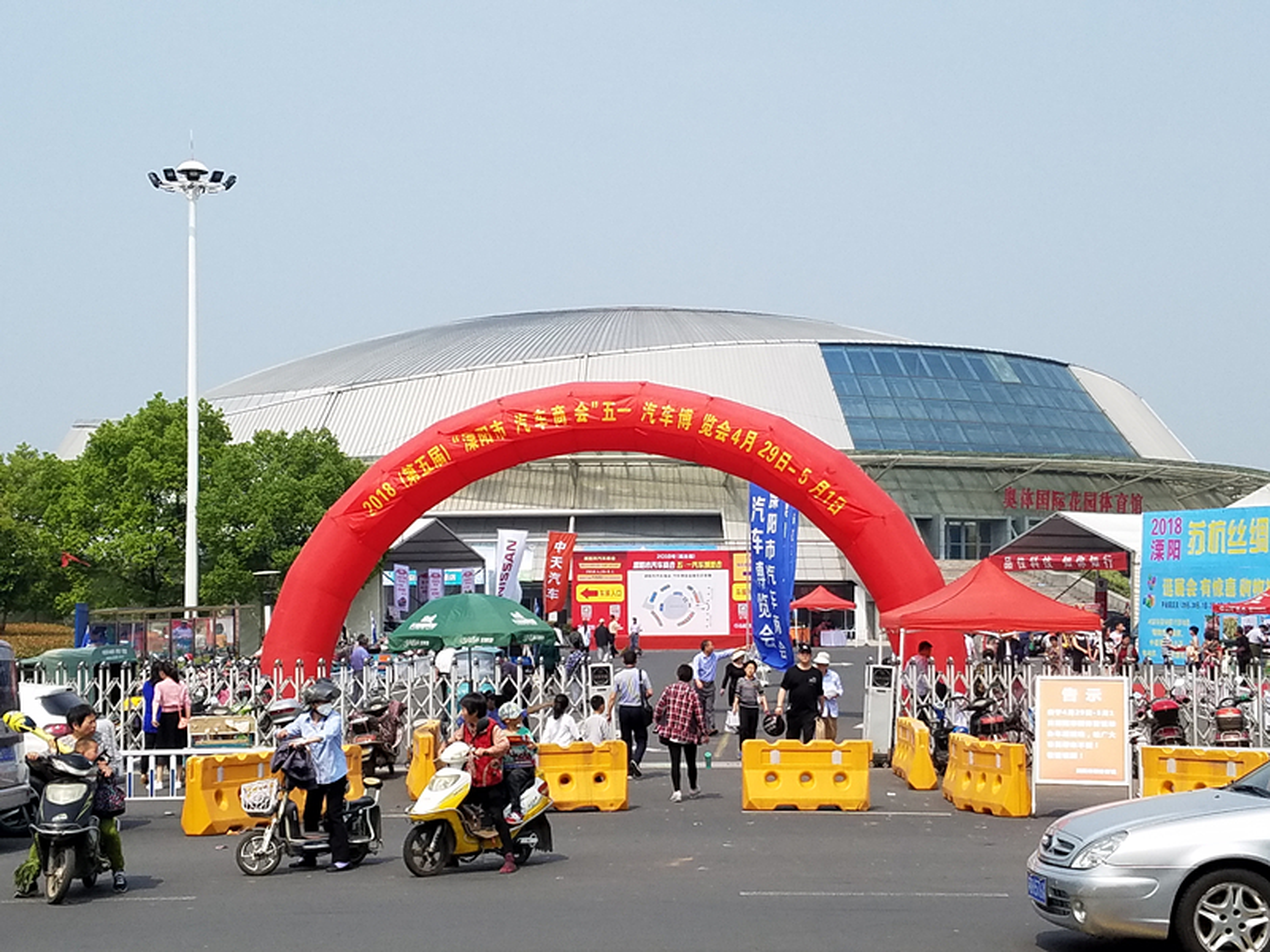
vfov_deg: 53.1
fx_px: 954
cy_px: 476
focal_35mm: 26
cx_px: 635
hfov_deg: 67.3
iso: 50
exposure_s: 1/3336
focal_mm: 4.2
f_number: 1.7
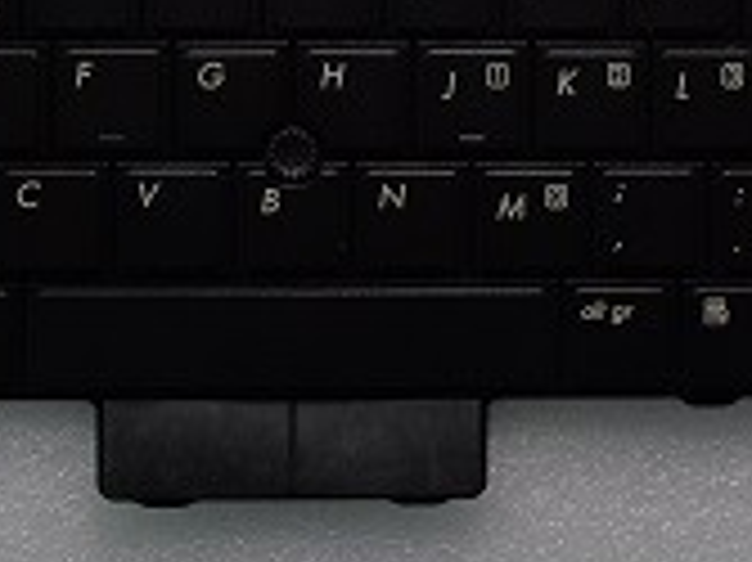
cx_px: 405
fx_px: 2084
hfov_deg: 20.5
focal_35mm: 96
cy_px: 72
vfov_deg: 15.2
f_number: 5.8
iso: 100
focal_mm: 7.1
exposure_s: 1/13
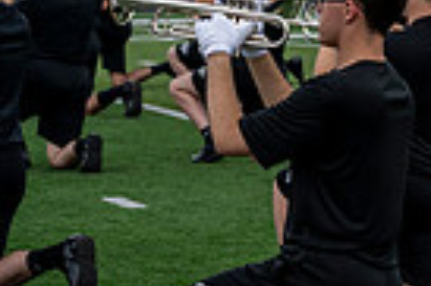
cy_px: 325
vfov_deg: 4.6
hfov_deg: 6.7
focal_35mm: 297
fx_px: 3551
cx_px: 906
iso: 250
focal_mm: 70
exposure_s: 1/800
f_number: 4
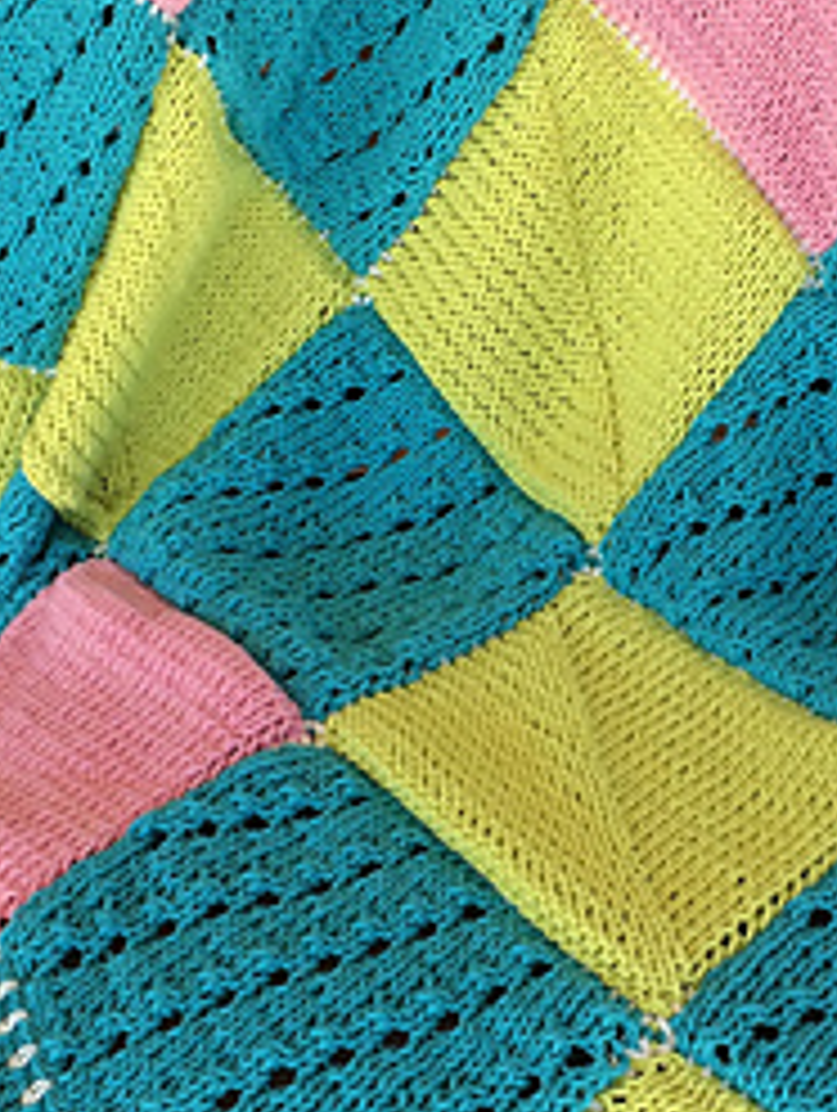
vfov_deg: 26.0
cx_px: 580
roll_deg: -0.8
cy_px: 563
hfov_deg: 19.6
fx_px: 2412
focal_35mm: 75
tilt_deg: -32.9
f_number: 2.2
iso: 32
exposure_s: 1/197
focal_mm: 4.15
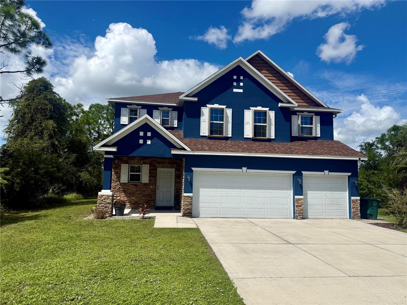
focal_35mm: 24
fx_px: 282
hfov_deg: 71.6
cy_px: 152
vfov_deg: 56.8
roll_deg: -1.8
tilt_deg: +5.8
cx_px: 204
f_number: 1.78
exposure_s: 1/9091
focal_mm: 6.76
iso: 80
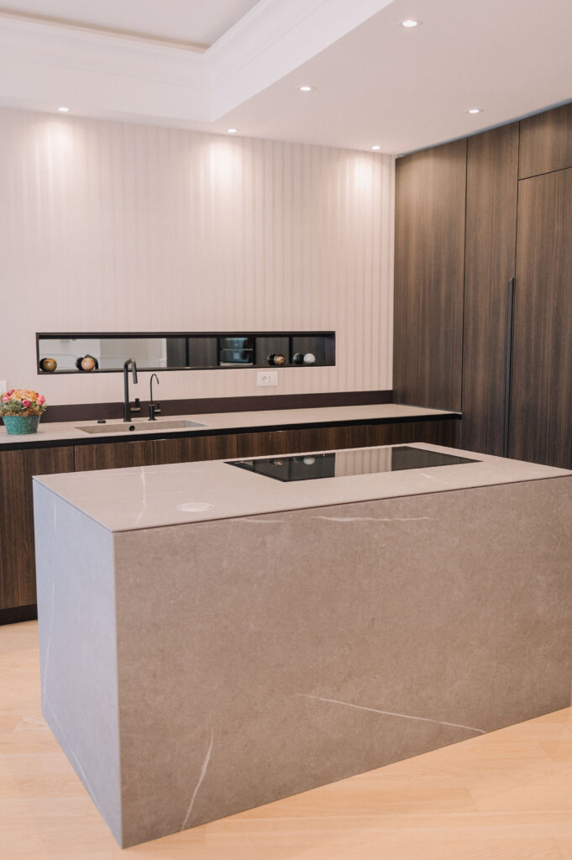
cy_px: 430
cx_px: 286
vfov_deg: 54.5
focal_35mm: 35
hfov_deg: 37.8
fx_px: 836
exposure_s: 1/320
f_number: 2.2
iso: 1600
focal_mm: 35
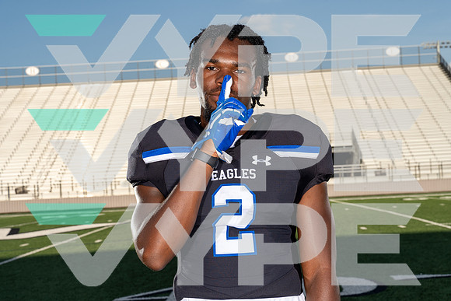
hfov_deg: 28.8
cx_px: 226
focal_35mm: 70
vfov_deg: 19.5
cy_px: 150
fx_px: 877
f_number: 11
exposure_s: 1/250
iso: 160
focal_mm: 70
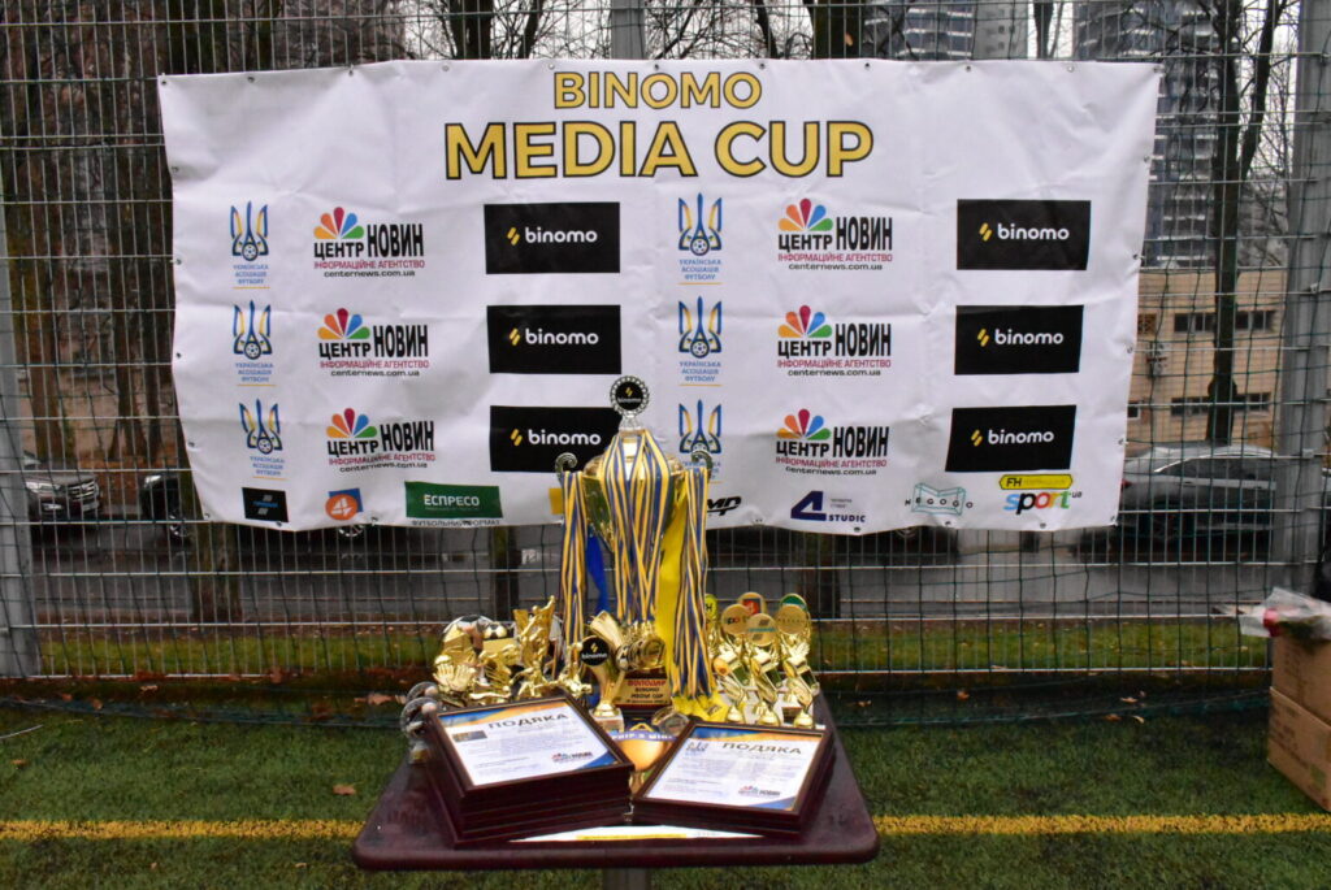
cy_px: 445
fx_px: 1221
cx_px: 666
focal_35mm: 33
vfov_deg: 40.1
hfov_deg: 57.2
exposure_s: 1/1000
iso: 12800
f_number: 16
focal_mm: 22
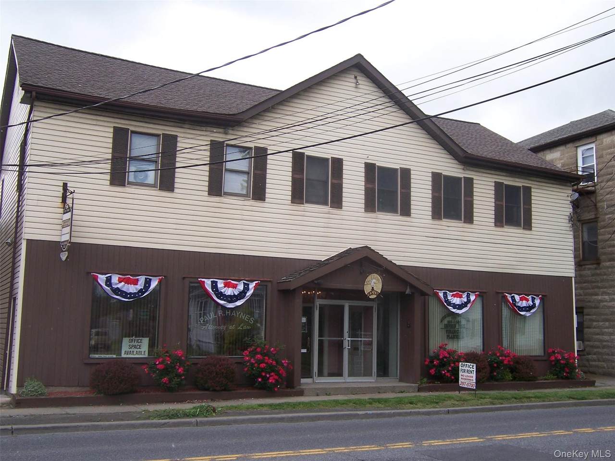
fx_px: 711
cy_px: 230
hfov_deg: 46.8
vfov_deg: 36.0
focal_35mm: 40
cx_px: 308
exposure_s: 1/350
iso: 80
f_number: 4
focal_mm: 6.7
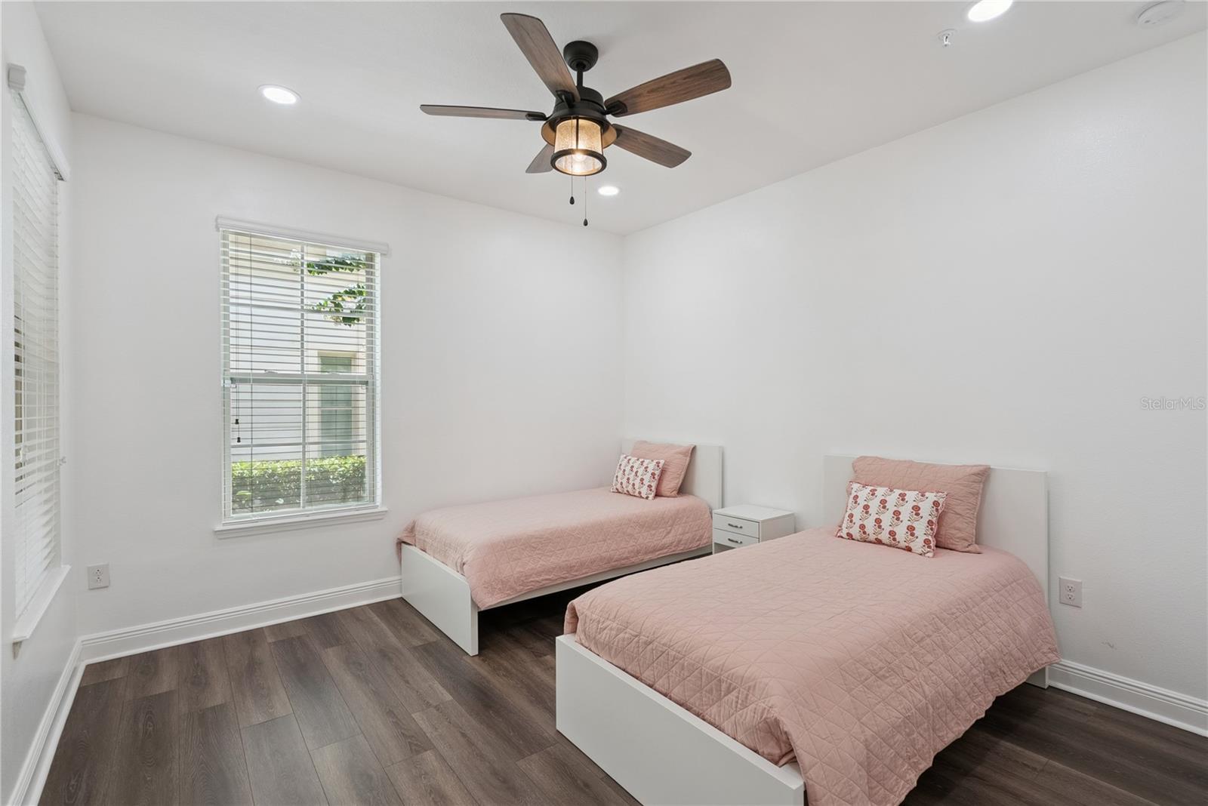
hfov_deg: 96.7
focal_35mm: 16
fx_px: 537
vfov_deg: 73.8
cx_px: 604
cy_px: 403
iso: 320
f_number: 8
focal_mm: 16
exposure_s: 1/50
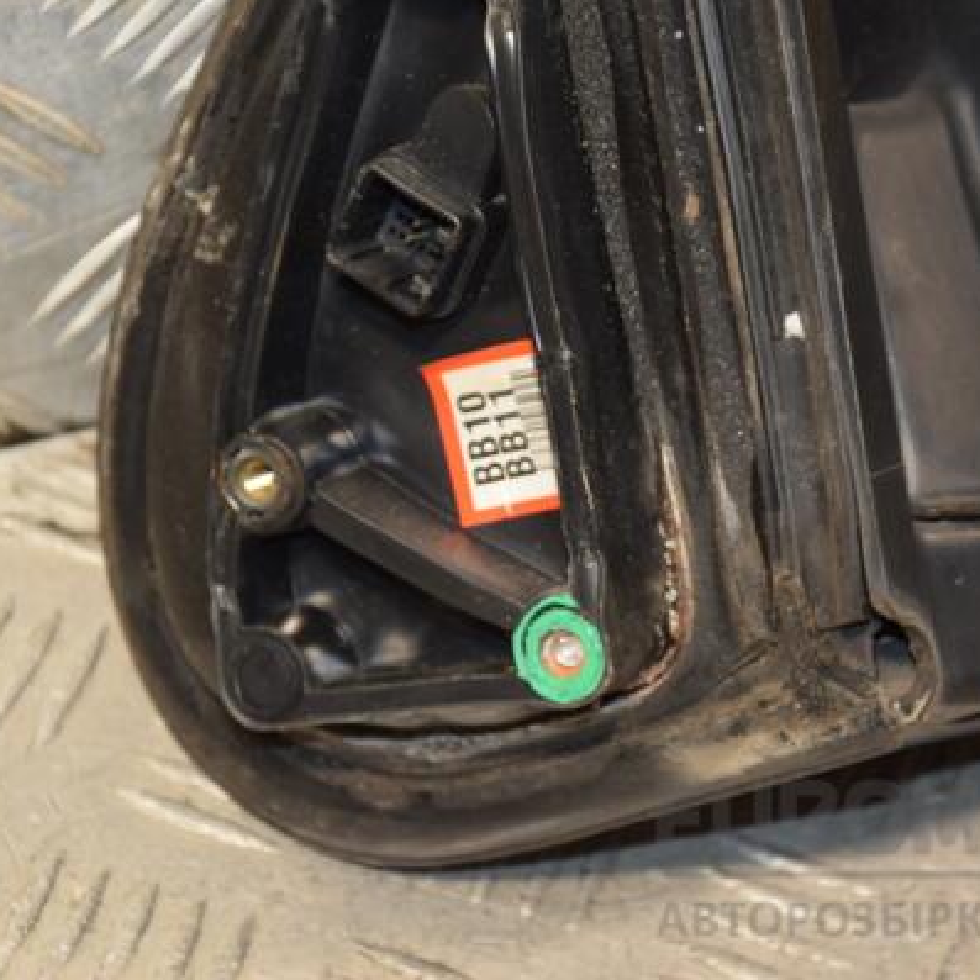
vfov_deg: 10.7
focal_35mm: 164
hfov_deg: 10.7
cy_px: 489
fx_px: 5241
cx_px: 610
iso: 800
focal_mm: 85
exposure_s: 1/80
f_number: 5.6
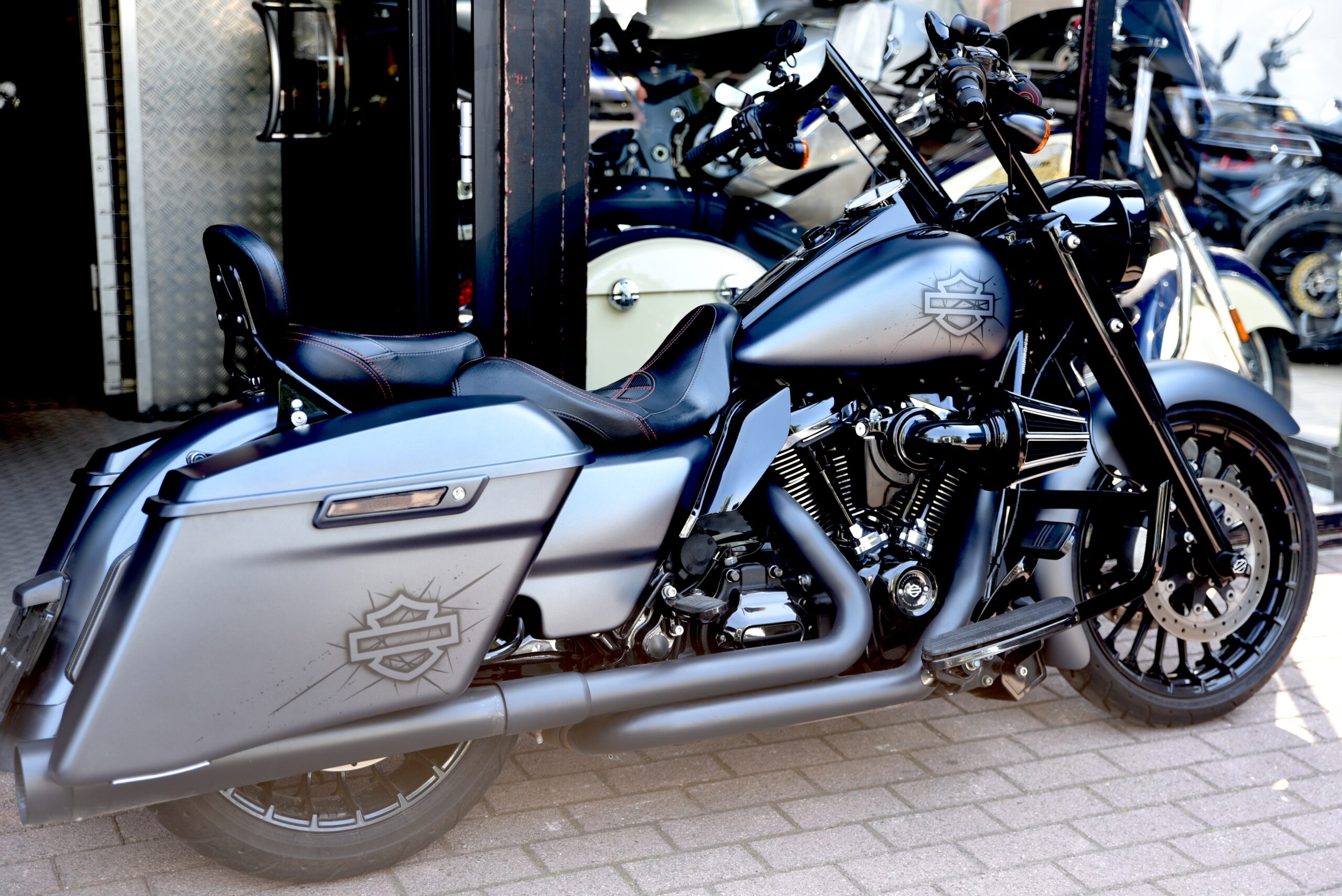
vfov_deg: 26.0
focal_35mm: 52
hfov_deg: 38.2
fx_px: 1939
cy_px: 448
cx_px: 671
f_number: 2.8
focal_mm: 52
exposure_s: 1/60
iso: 100
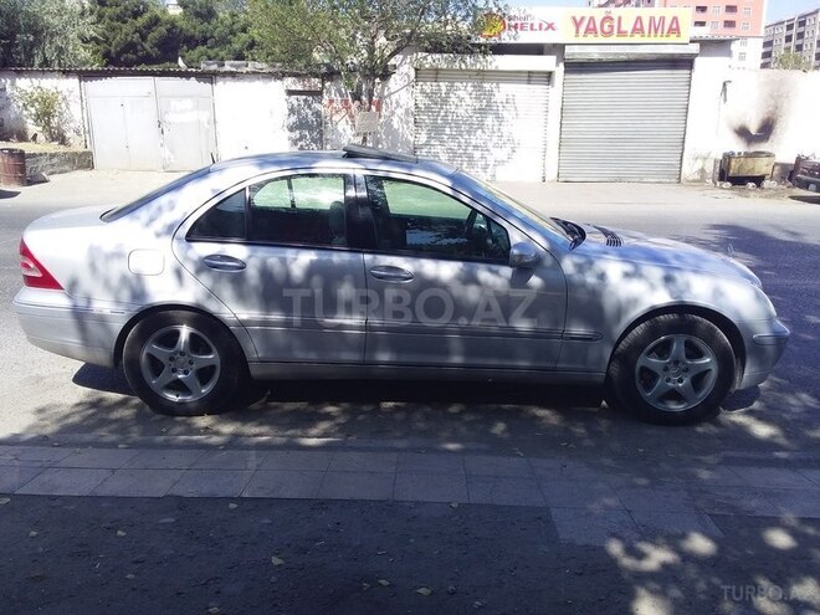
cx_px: 410
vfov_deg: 45.4
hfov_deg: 58.4
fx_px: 734
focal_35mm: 31
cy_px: 308
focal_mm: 3.3
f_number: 2.2
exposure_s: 1/824
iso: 40
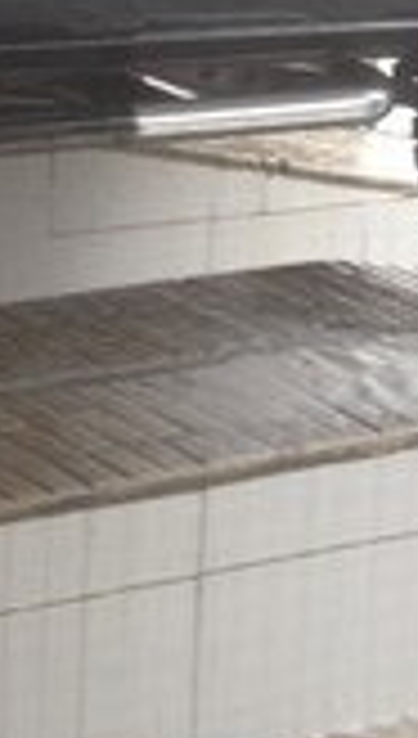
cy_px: -245
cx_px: -297
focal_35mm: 153
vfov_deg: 13.5
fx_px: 2996
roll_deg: -2.6
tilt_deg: -7.1
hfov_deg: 7.8
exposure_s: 1/60
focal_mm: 4.28
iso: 64
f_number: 2.4
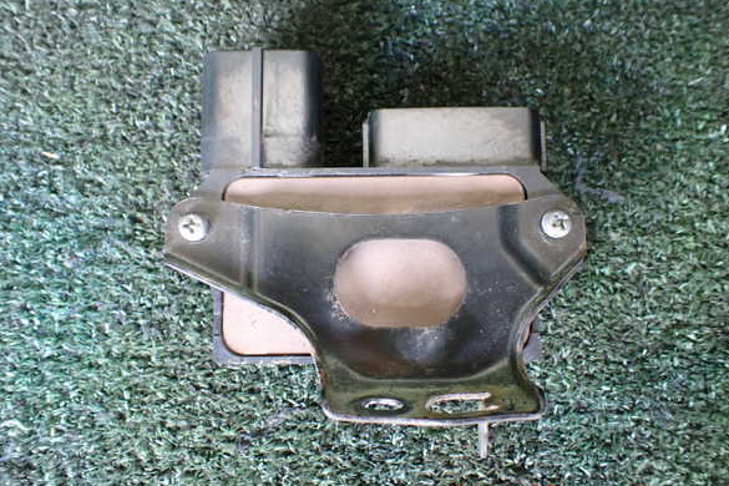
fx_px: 648
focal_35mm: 32
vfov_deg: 41.1
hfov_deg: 58.7
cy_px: 233
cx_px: 364
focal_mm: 5.4
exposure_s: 1/80
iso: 800
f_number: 2.3
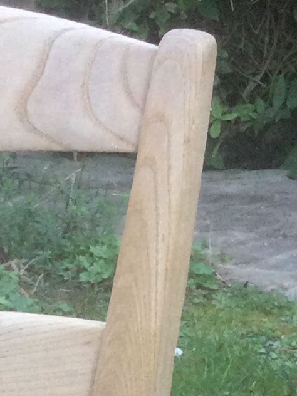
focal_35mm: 160
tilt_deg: -18.4
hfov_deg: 9.1
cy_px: 662
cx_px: -111
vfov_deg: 11.6
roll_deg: +1.4
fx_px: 1830
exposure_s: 1/100
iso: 50
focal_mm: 3.3
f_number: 2.4
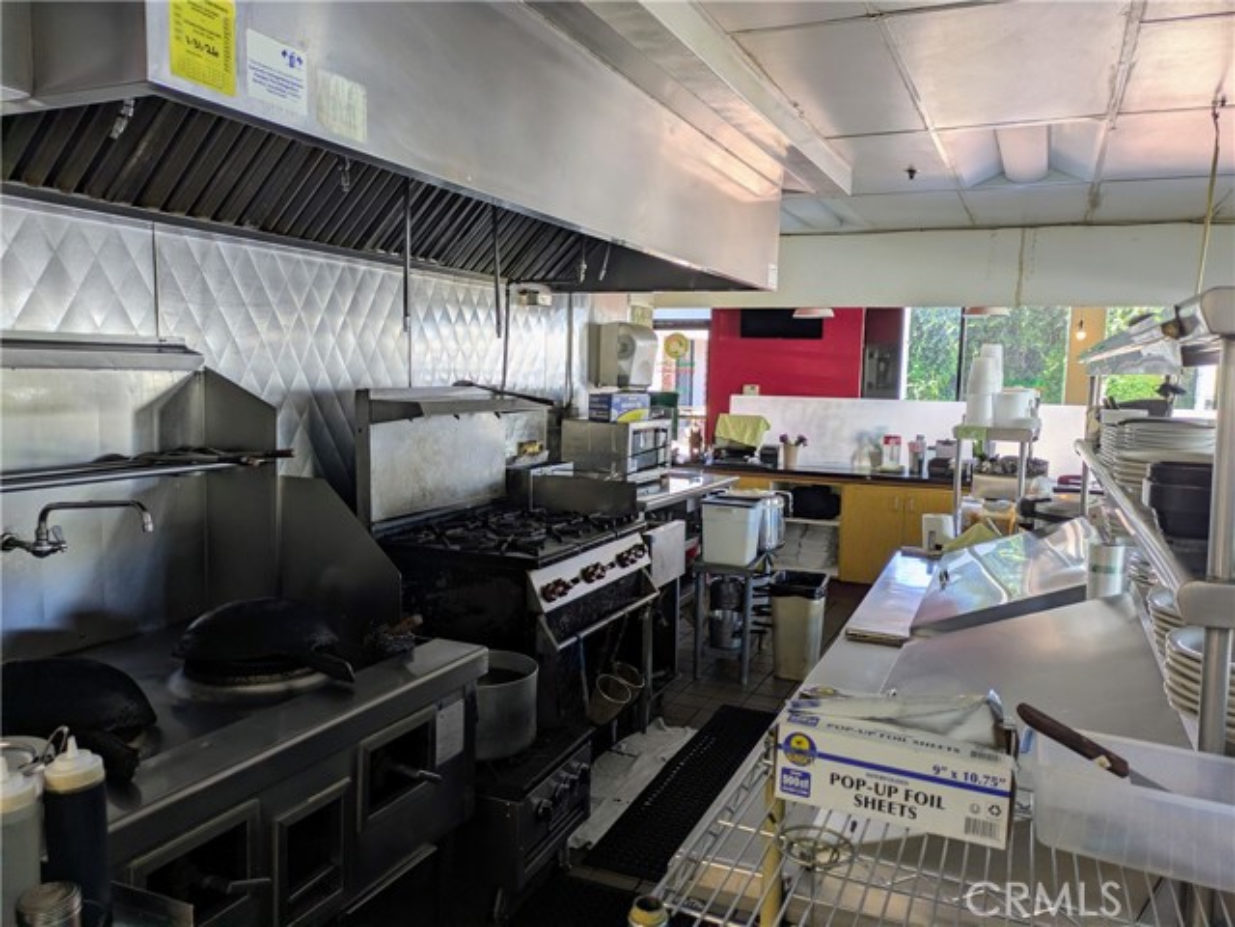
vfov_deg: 54.9
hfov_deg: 69.4
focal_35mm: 25
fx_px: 892
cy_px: 464
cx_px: 618
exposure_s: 1/120
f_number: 1.89
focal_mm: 5.43
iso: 80
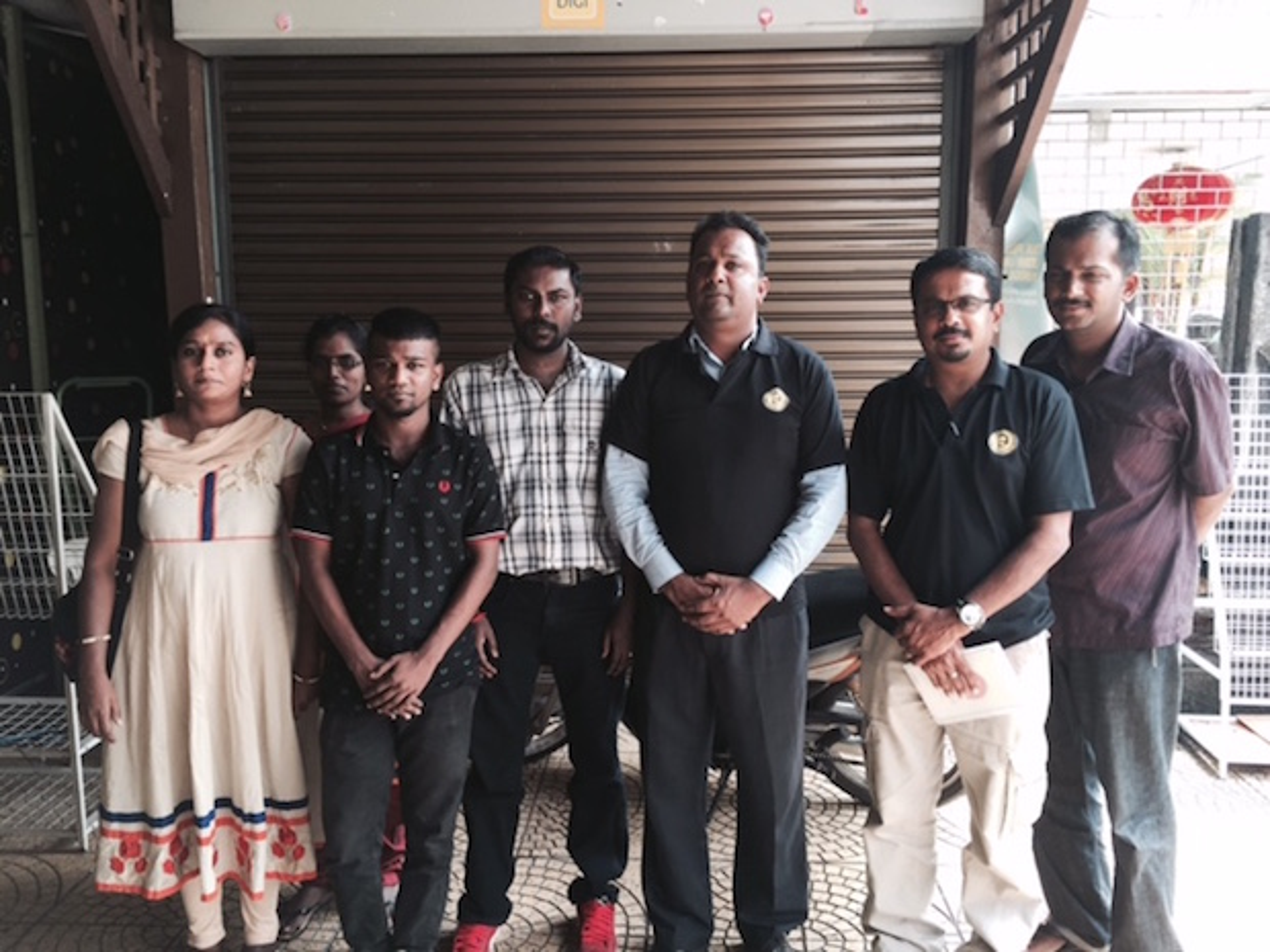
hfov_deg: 61.7
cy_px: 476
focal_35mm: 29
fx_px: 1064
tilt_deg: -7.3
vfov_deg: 48.2
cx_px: 635
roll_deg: -1.2
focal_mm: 4.15
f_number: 2.2
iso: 40
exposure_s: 1/60
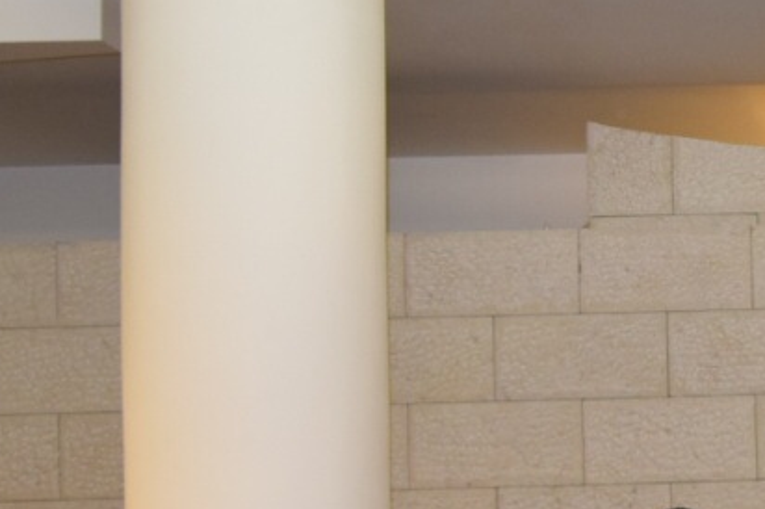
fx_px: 2632
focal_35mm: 124
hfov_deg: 14.7
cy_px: 550
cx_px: 1326
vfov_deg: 10.9
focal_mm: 21
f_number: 4.5
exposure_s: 1/80
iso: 800
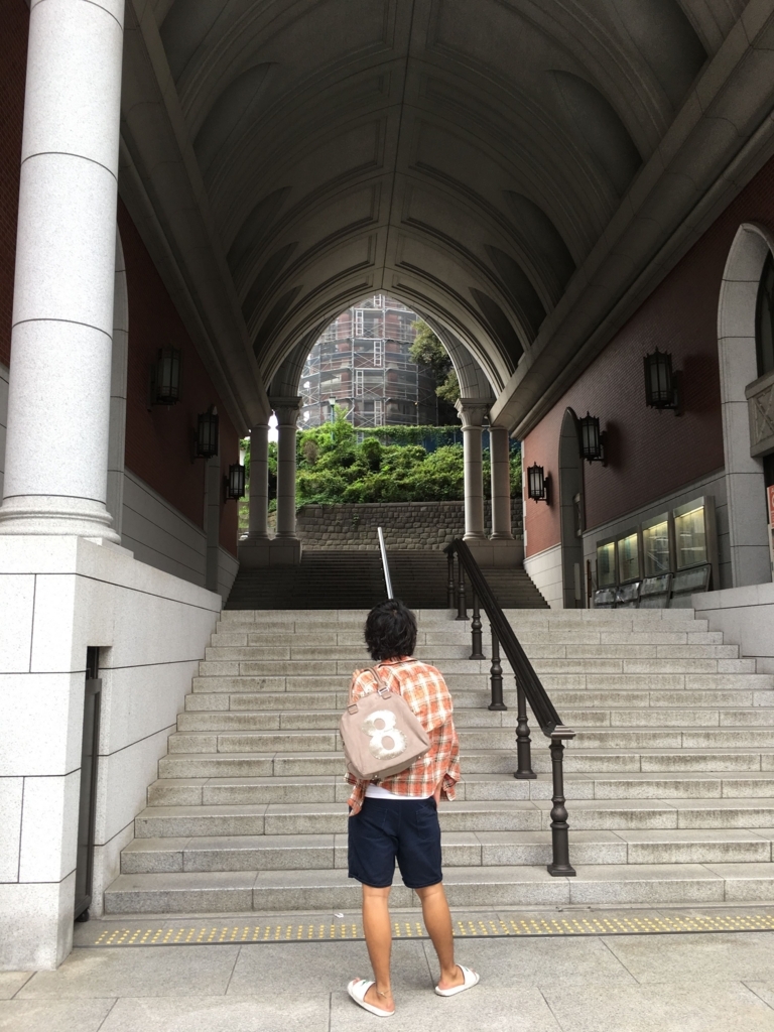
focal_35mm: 29
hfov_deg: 48.2
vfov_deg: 61.7
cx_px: 387
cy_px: 516
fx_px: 865
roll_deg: +0.5
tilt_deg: +9.2
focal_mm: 4.15
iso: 25
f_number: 2.2
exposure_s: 1/60
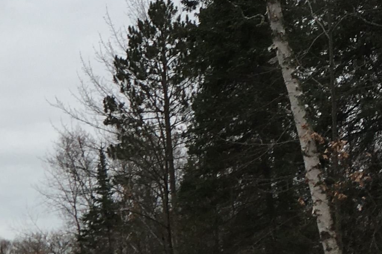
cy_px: 288
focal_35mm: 118
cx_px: -162
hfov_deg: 16.1
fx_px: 1252
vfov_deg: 11.4
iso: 25
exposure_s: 1/496
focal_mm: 4.15
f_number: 2.2
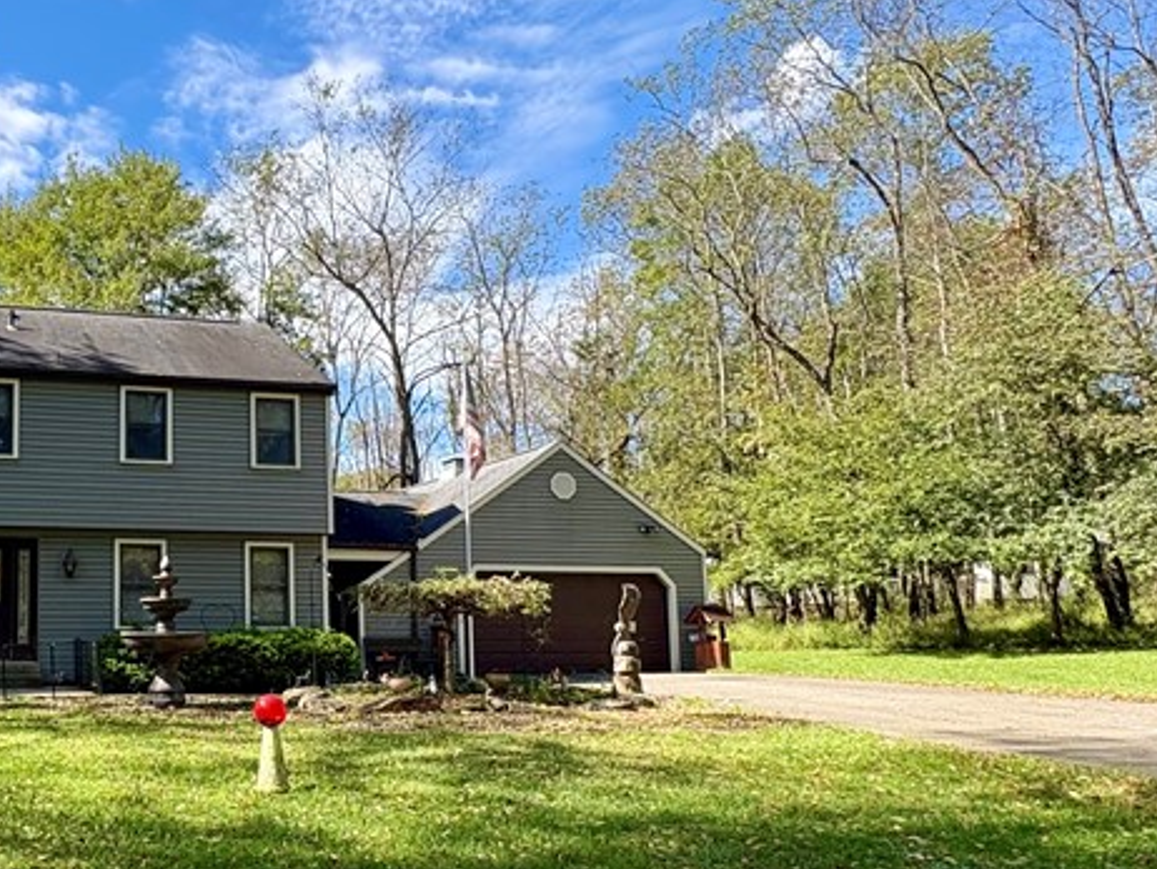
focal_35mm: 31
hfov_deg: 52.1
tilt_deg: +5.9
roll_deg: +0.2
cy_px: 533
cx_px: 140
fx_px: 1037
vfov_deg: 45.2
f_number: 2.2
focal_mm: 2.22
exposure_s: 1/700
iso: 64
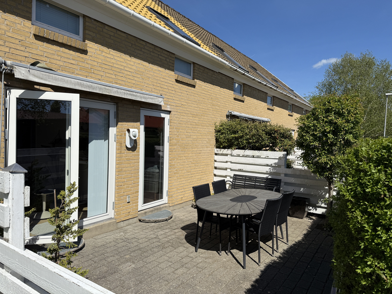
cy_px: 147
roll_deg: -1.3
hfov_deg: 71.6
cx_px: 196
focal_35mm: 24
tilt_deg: -2.3
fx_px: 272
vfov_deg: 56.8
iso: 80
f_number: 1.78
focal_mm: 6.76
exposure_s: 1/8130
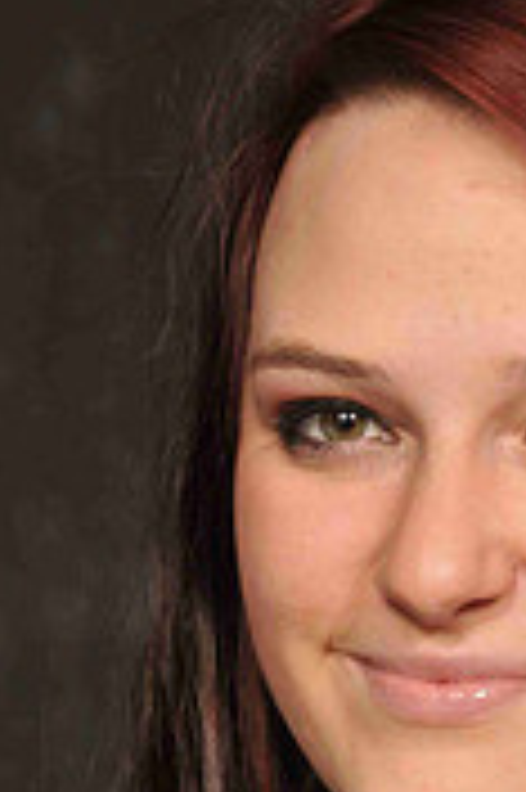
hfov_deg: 3.6
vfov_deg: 5.4
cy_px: 675
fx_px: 8432
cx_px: 447
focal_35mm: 384
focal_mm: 100
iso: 200
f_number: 5.6
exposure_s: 1/125
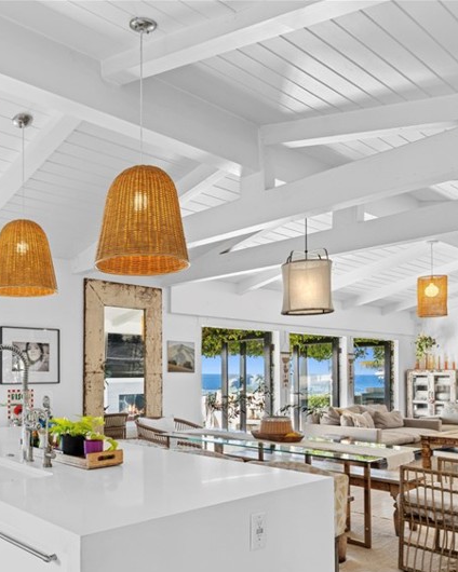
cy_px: 366
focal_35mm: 29
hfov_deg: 46.4
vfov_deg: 59.5
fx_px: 491
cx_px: 70
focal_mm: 16
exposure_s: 1/10
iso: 160
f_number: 8
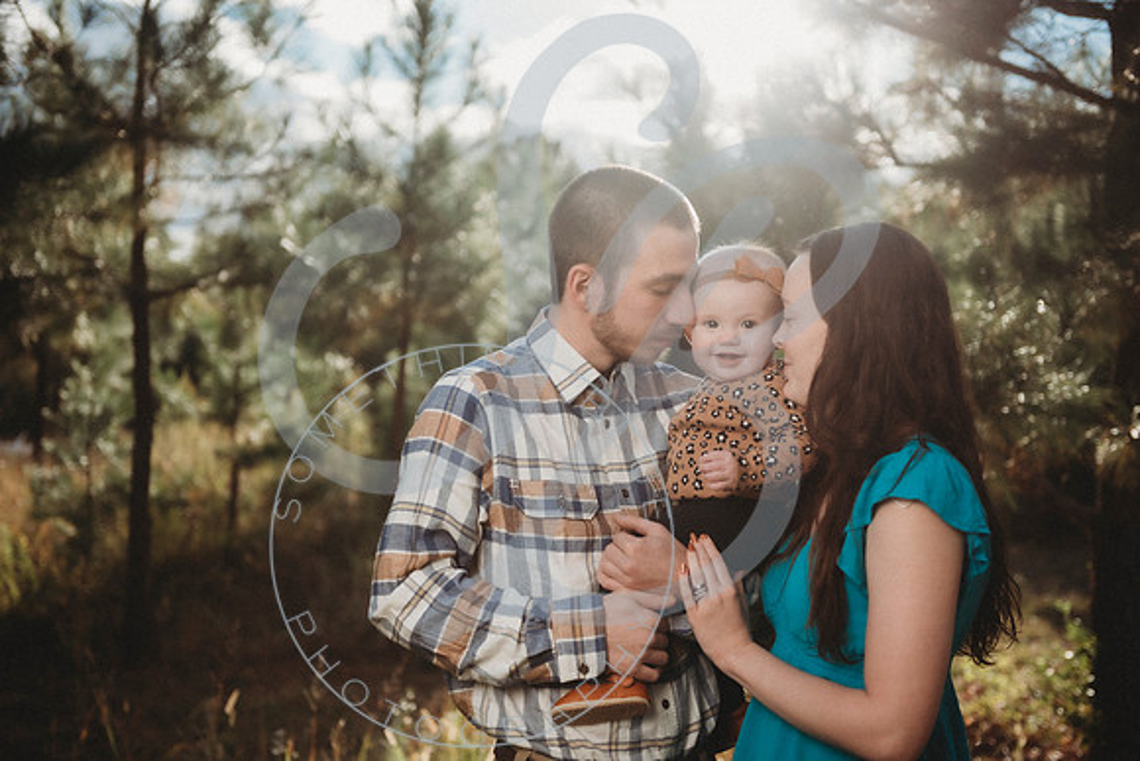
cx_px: 570
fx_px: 1520
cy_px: 380
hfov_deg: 41.1
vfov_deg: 28.1
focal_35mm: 48
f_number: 2.8
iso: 100
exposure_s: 1/800
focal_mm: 48
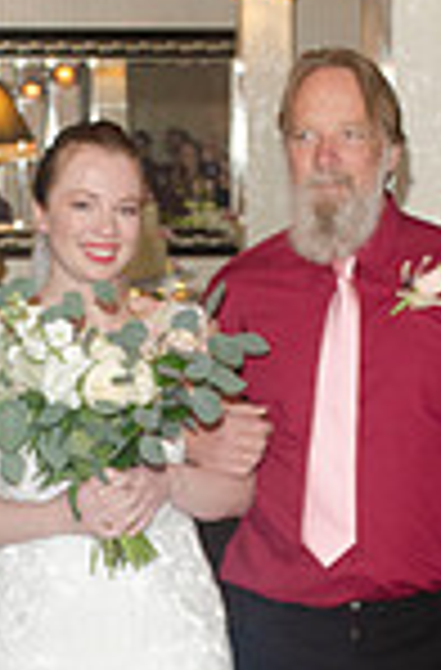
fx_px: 2949
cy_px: 585
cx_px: 180
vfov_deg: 12.9
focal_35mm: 159
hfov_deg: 8.6
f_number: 4.2
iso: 400
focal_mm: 35
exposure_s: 1/80
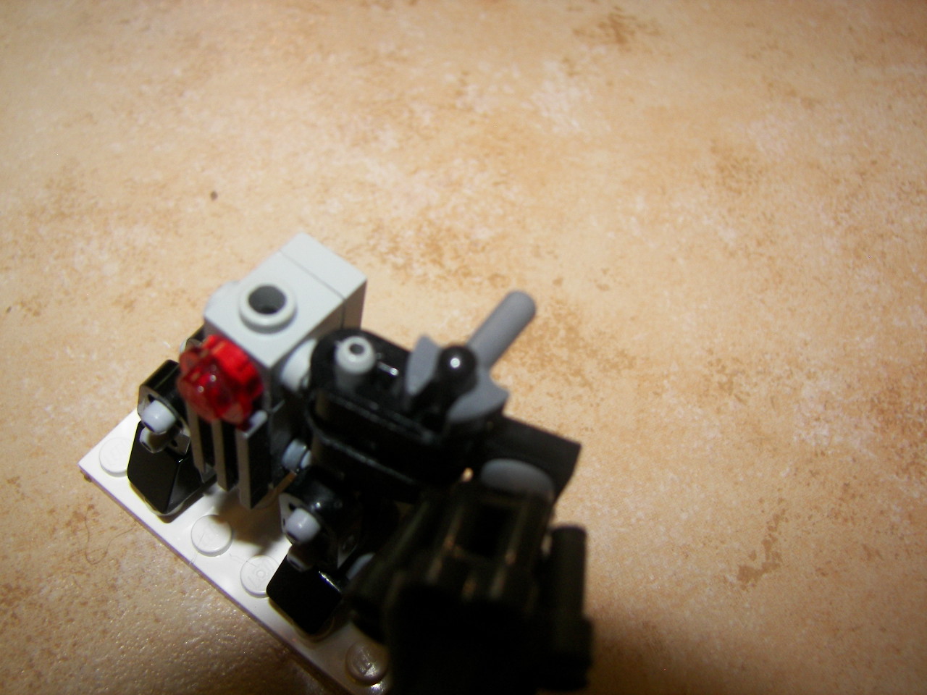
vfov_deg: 39.7
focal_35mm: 36
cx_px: 464
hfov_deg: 51.4
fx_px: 964
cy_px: 348
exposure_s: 1/30
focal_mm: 6
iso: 100
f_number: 2.8
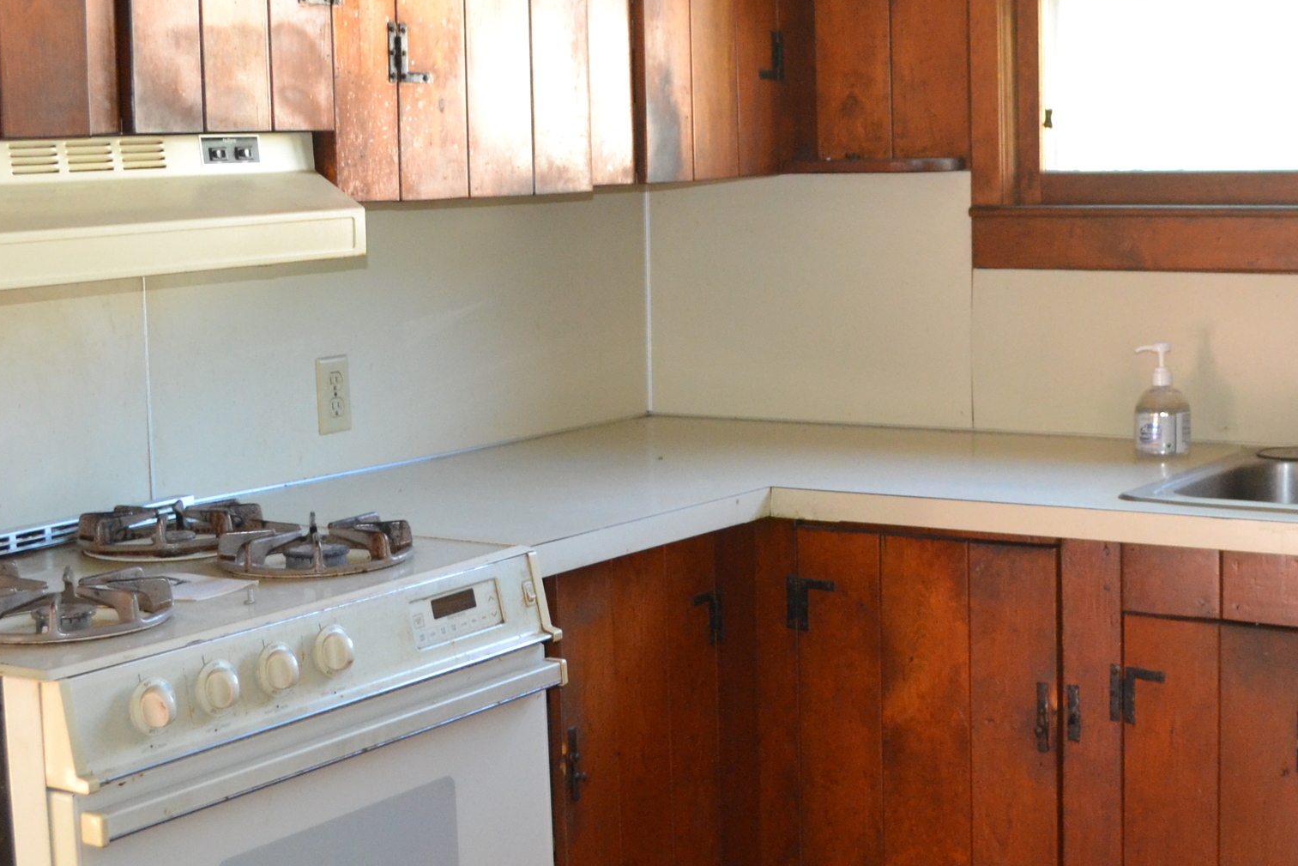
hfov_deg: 30.1
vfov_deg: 20.3
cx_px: 721
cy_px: 385
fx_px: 2416
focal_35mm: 67
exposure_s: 1/60
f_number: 3.8
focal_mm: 22
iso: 1400
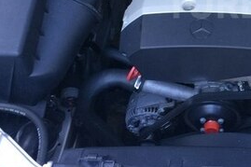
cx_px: 261
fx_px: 516
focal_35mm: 74
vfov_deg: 18.0
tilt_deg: -46.1
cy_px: 4
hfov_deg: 25.7
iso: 64
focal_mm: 4.15
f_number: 2.2
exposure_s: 1/33
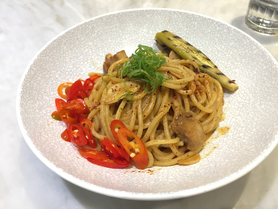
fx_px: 233
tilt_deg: -48.4
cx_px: 139
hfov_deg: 61.7
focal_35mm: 29
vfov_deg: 48.2
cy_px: 104
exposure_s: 1/30
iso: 32
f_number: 2.2
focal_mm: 4.15
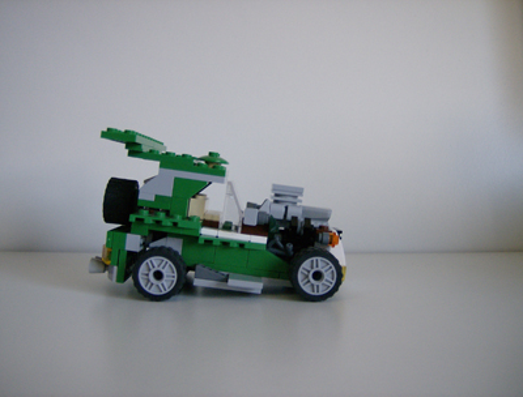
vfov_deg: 40.0
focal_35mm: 36
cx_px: 262
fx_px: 547
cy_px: 198
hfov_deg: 51.1
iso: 148
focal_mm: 6
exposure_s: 1/64
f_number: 2.8
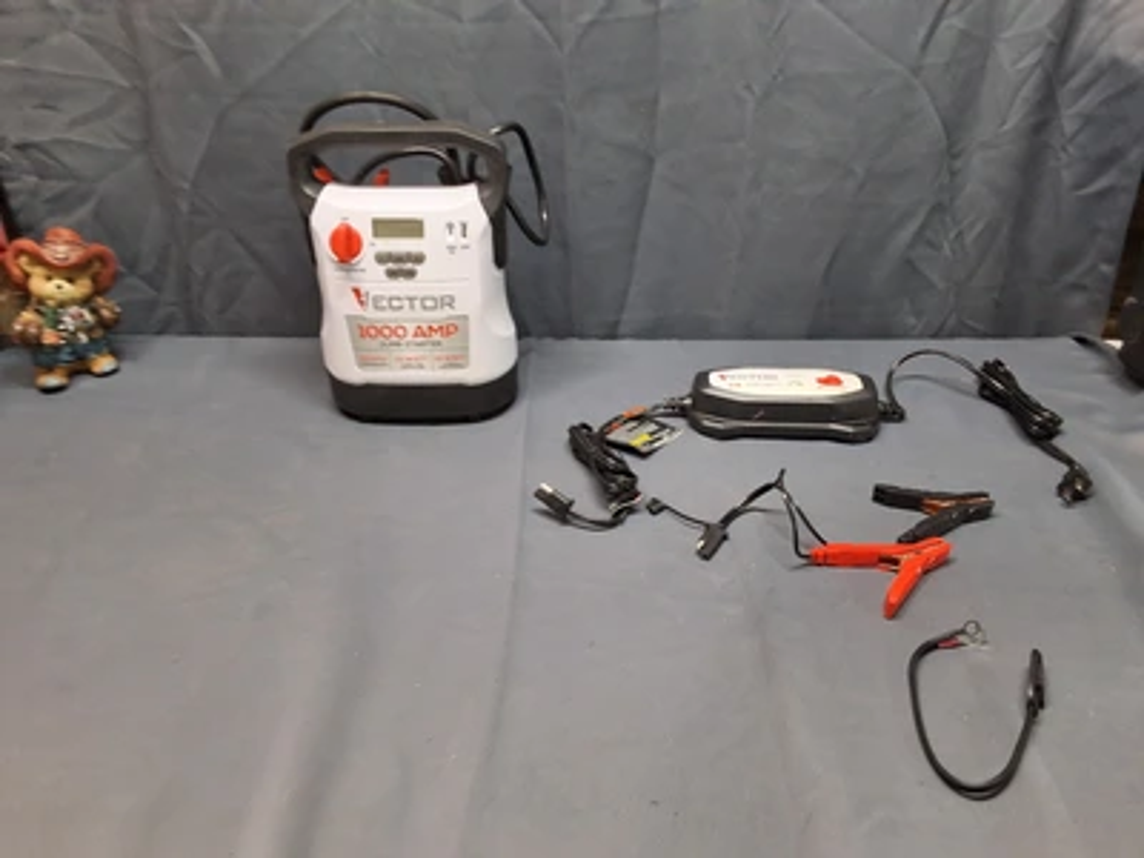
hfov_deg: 63.4
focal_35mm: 28
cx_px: 572
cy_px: 429
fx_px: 925
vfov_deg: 49.7
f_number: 1.9
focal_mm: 2.91
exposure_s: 1/30
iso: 200
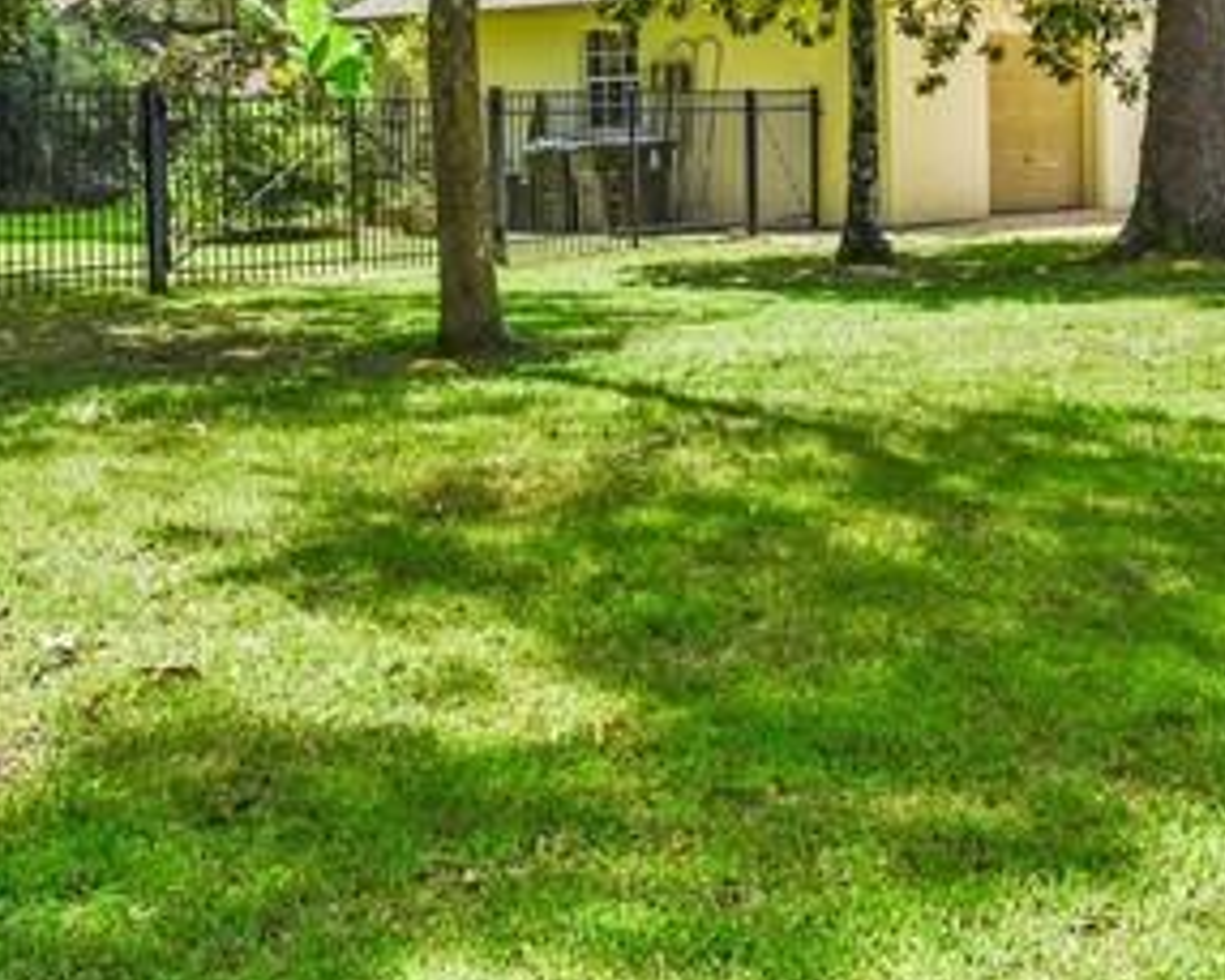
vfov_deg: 26.3
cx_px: 777
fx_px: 2067
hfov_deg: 32.8
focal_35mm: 57
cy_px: 227
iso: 125
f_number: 9
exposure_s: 1/250
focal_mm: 16
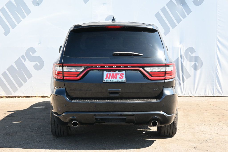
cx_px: 114
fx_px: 456
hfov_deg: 28.1
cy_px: 76
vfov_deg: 18.9
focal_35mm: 72
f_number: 6
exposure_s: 1/160
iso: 400
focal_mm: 48
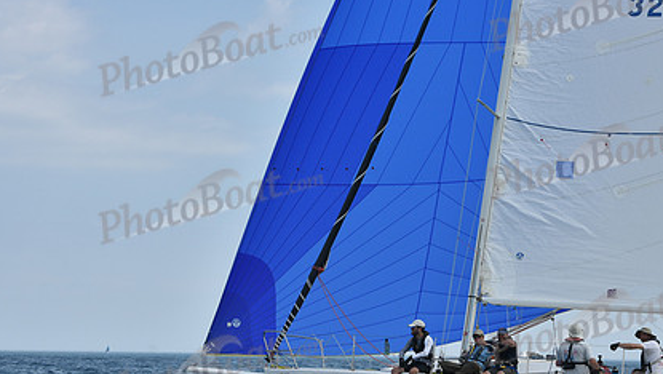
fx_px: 2445
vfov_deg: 8.7
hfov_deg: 15.4
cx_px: 407
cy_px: 263
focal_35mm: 139
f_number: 8
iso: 250
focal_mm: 95
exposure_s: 1/1250
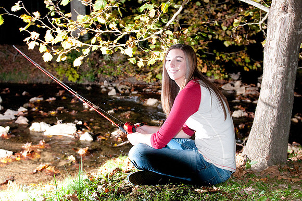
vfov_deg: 36.8
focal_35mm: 36
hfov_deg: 53.2
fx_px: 302
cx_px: 151
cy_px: 100
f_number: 2.8
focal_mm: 24
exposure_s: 1/60
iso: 1000
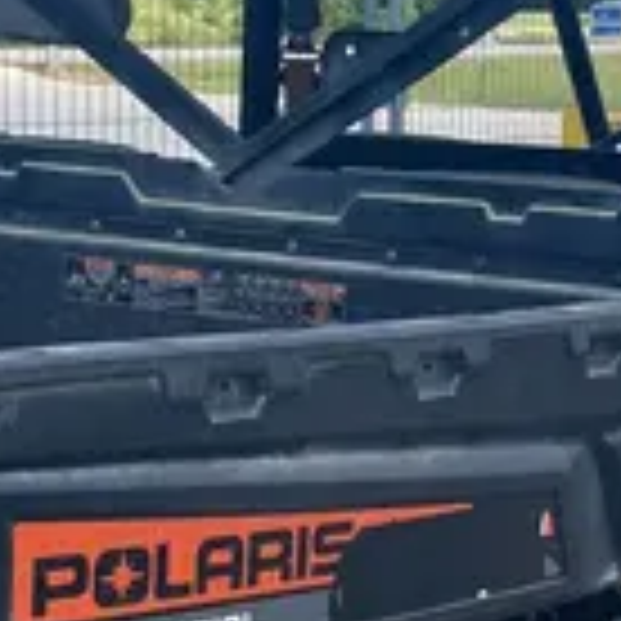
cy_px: 677
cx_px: 450
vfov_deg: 14.0
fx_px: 2476
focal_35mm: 122
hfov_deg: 14.3
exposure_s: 1/2137
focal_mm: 5.1
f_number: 1.6
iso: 50
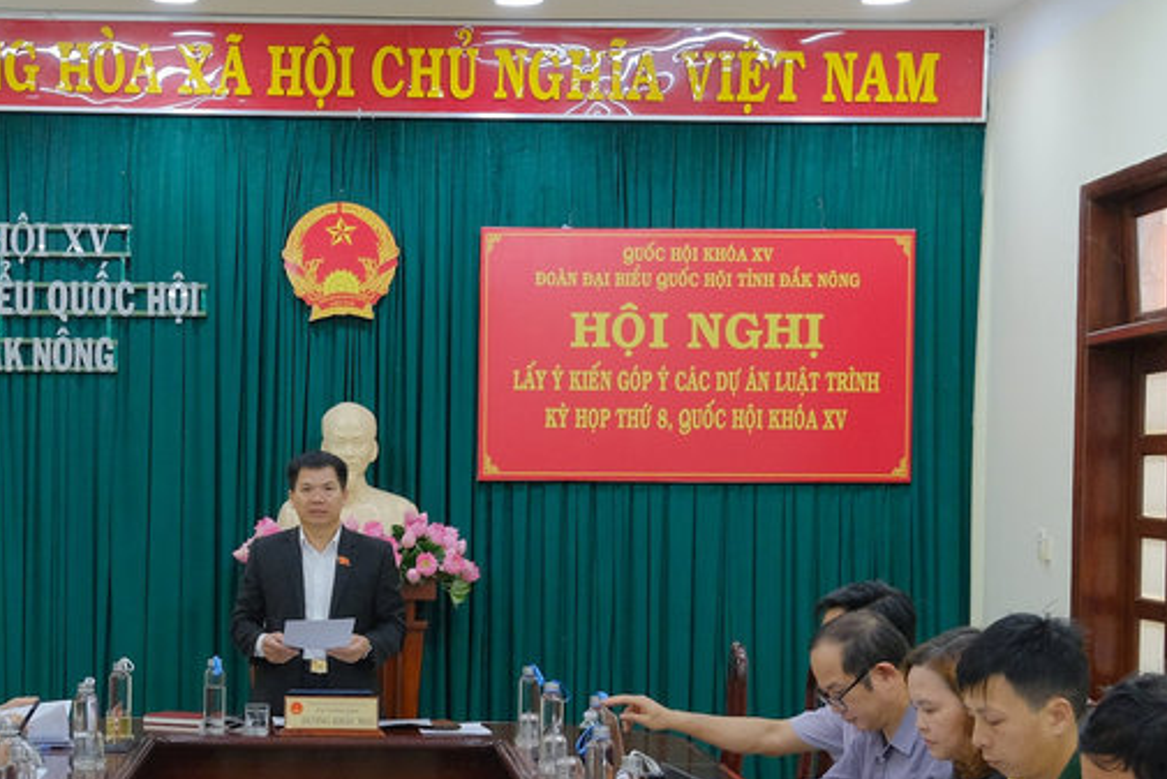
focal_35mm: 57
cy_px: 569
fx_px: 1848
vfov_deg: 23.6
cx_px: 326
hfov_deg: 34.5
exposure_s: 1/100
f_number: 4
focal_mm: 21.2
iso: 1250
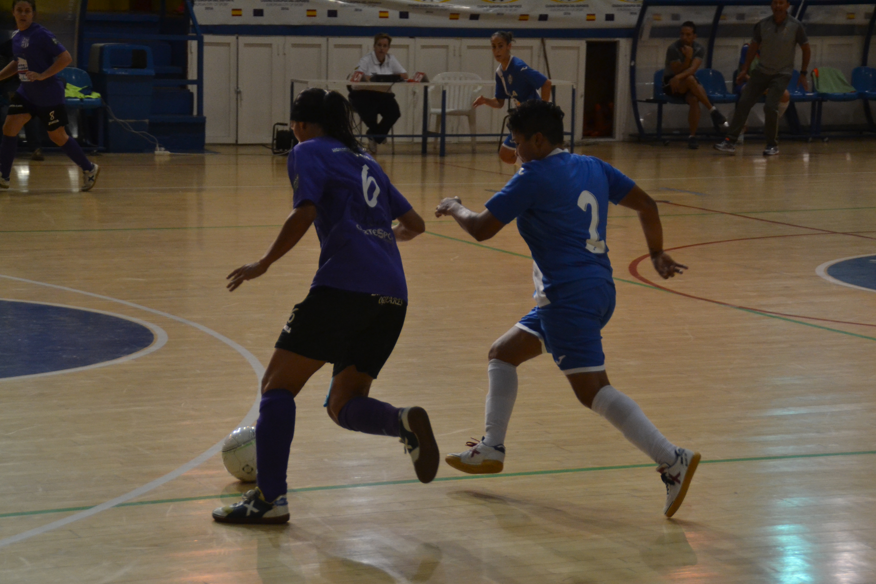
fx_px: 2482
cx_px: 438
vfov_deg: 13.4
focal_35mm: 102
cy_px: 292
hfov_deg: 20.0
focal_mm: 68
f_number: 5.3
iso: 1800
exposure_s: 1/500
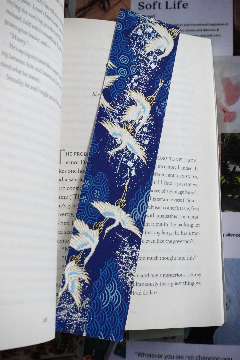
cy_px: 180
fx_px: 630
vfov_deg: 31.9
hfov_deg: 21.6
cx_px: 120
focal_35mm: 63
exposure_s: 1/125
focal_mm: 23.28
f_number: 5
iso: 3200
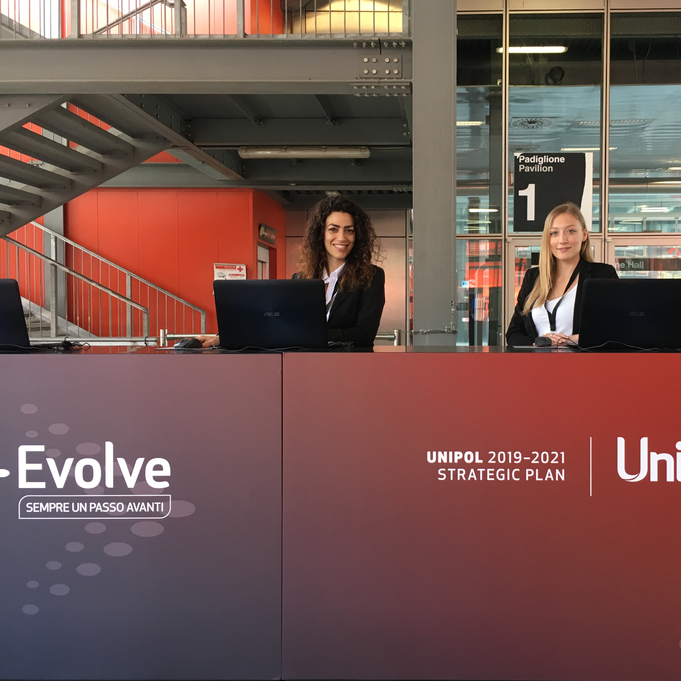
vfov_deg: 47.2
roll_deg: +0.2
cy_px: 335
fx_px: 779
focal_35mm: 35
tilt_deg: -2.1
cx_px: 433
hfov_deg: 46.7
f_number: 2.2
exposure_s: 1/33
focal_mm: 4.15
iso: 100
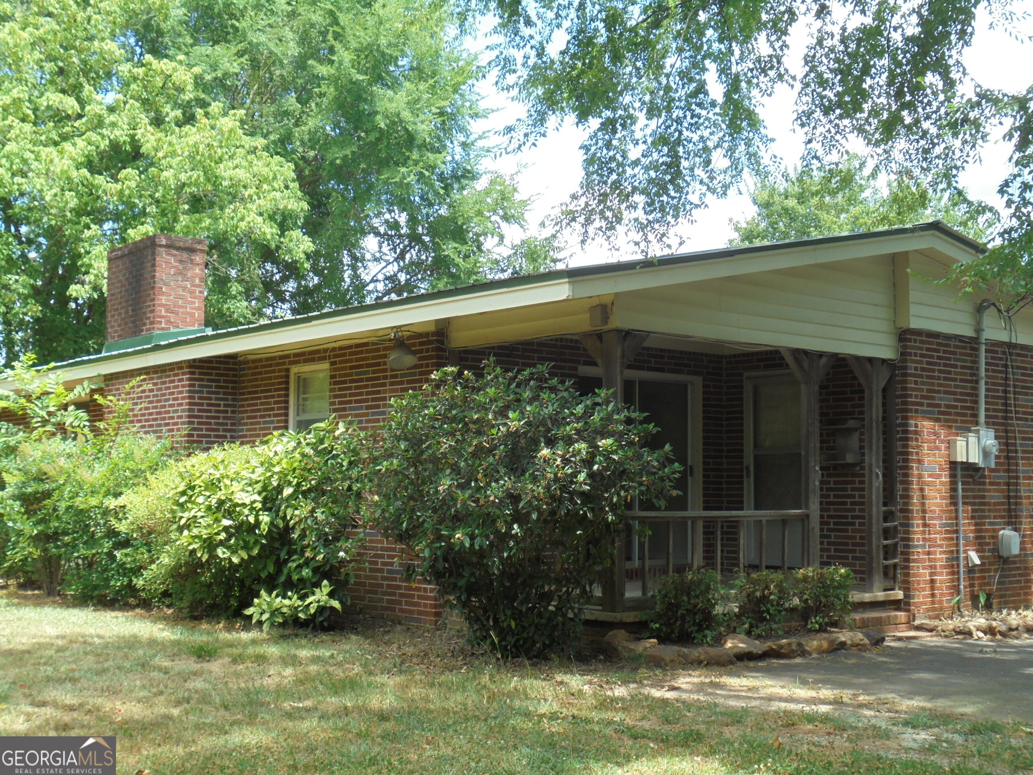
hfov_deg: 43.9
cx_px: 516
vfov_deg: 33.6
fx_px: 1283
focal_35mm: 43
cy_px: 388
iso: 100
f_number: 4.5
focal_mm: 7.8
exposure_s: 1/160
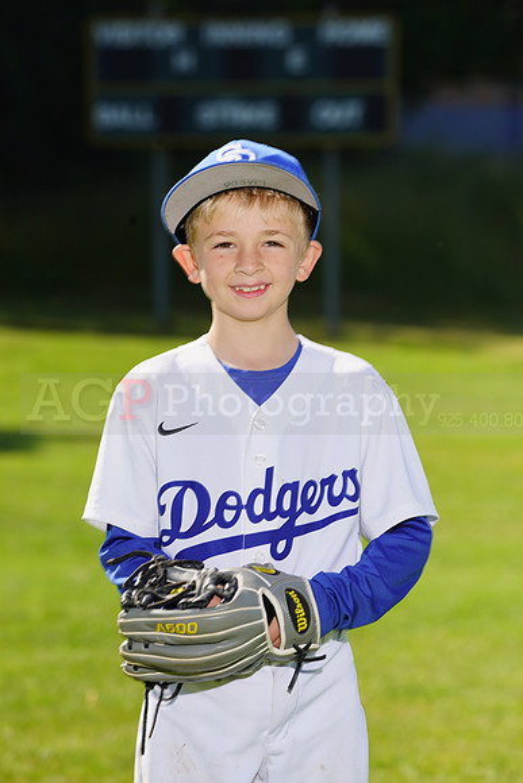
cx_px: 262
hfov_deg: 6.1
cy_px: 392
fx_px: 4878
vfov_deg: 9.2
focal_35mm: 224
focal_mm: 224
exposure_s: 1/250
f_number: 9
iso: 100
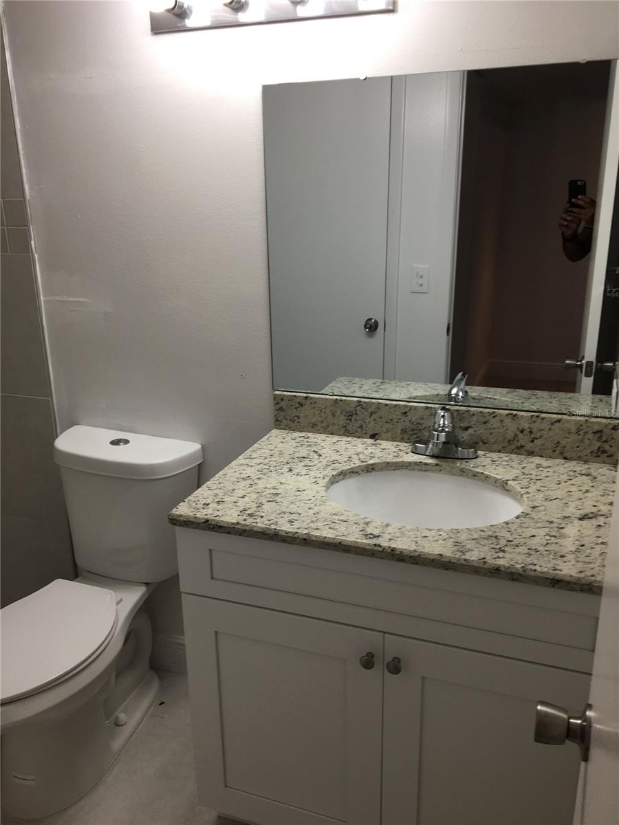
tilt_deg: -17.7
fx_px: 691
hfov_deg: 48.2
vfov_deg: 61.7
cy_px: 412
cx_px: 310
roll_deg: +1.3
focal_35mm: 29
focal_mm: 4.15
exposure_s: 1/60
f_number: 2.2
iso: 32
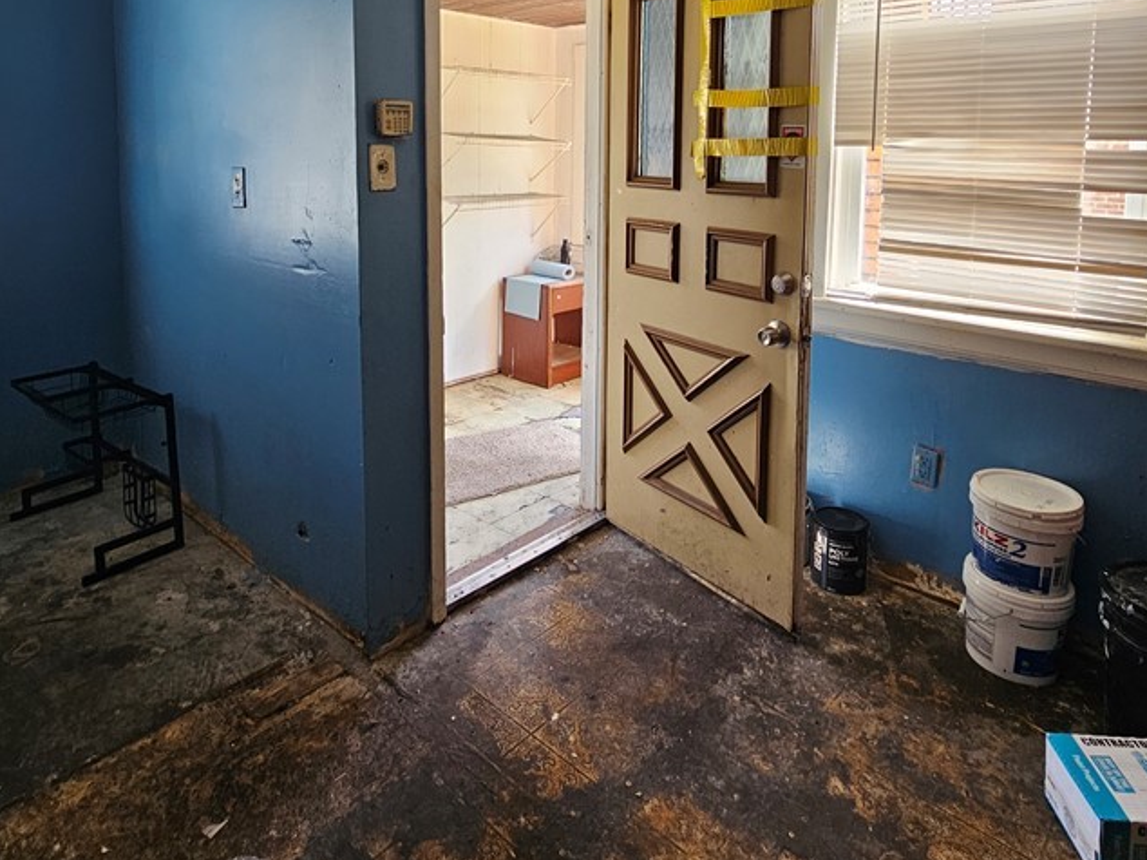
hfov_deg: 79.0
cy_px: 203
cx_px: 546
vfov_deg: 59.6
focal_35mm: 21
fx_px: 696
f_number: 2.2
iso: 64
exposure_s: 1/60
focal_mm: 2.2
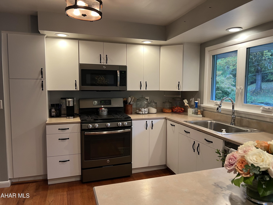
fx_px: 205
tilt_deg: -4.6
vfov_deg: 53.1
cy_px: 102
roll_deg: +0.5
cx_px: 136
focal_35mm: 26
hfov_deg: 67.3
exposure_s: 1/60
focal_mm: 5.7
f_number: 1.5
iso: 80
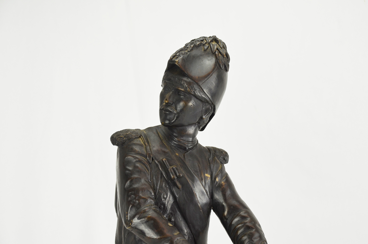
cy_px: 122
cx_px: 184
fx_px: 765
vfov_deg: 18.1
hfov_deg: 27.0
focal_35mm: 75
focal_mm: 50
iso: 320
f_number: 5.6
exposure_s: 1/125
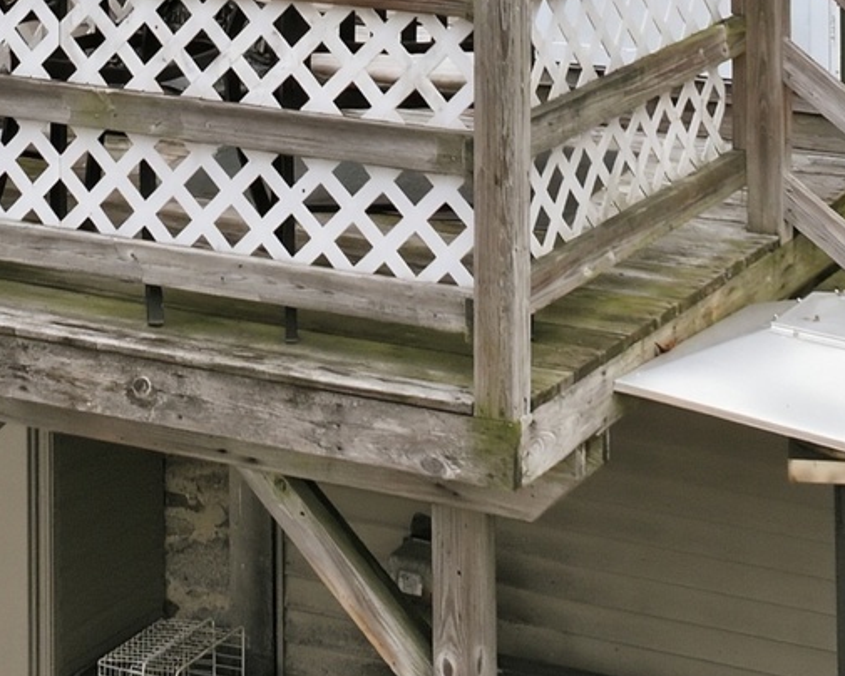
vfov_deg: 12.3
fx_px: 2901
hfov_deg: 16.5
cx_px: 278
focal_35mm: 116
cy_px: -479
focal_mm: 12.3
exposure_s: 1/160
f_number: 2.8
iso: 300
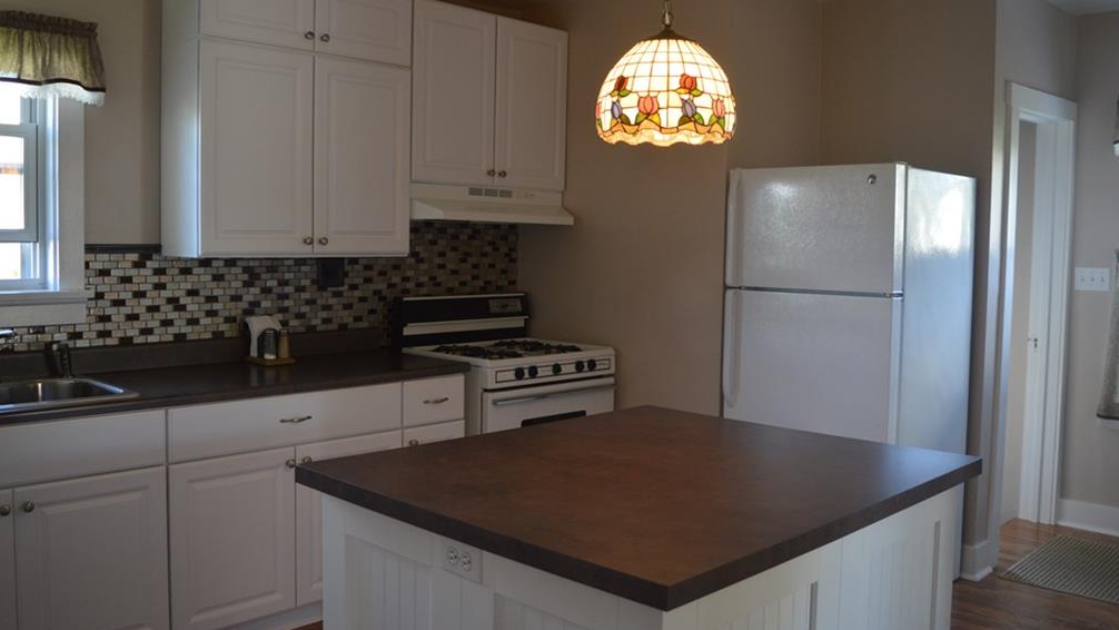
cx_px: 560
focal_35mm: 34
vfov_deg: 35.1
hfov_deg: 58.7
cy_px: 291
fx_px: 995
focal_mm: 21
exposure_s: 1/60
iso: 500
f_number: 3.8
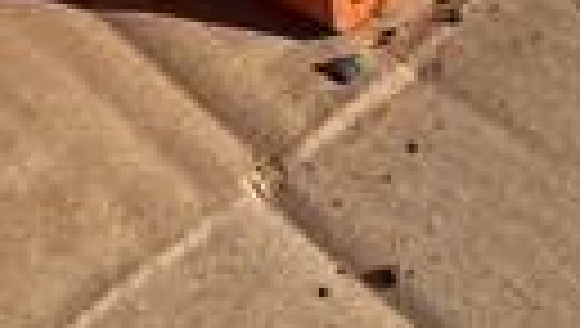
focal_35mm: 98
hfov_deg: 21.7
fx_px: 1509
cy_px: -202
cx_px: 355
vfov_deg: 11.7
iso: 25
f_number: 1.8
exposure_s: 1/2427
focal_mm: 3
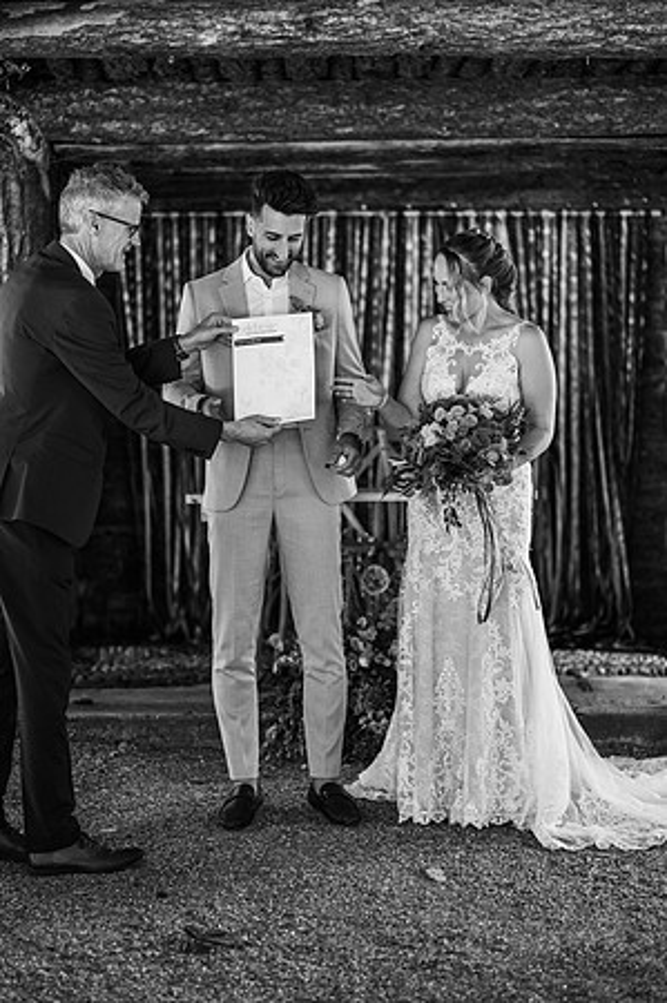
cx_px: 334
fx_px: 2368
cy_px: 502
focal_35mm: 85
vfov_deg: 23.9
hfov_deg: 16.0
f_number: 2
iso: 640
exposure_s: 1/200
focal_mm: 85
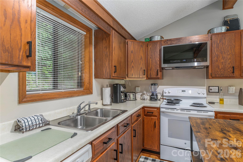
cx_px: 122
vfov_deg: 64.5
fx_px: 128
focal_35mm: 19
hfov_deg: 86.9
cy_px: 81
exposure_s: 1/60
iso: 320
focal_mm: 19
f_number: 7.1
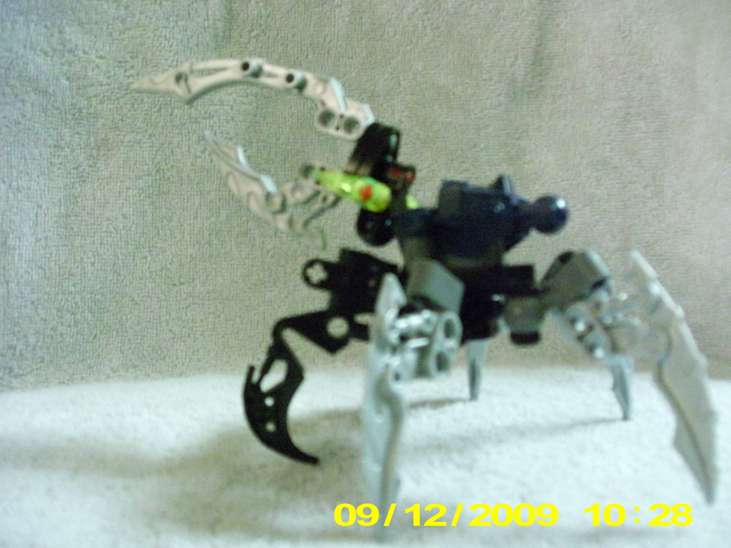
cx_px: 366
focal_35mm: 38
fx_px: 802
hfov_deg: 49.0
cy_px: 274
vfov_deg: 37.7
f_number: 3.1
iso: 1600
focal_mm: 6.3
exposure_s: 1/13
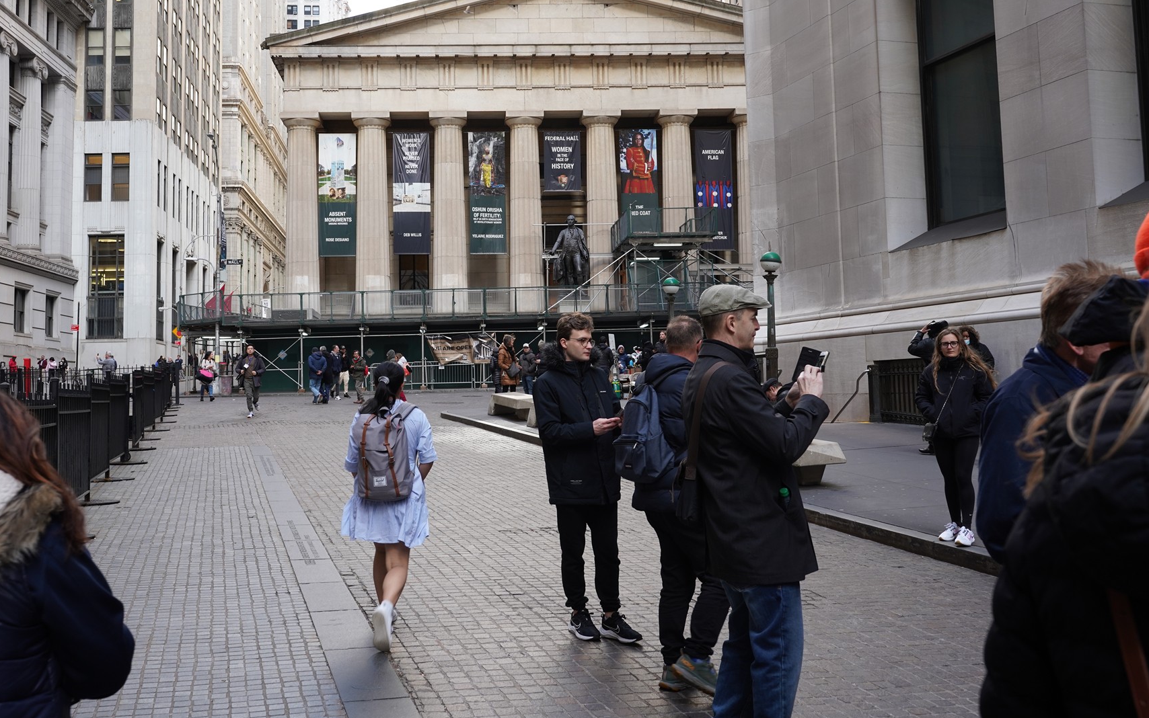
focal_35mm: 37
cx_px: 497
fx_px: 1159
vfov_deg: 34.3
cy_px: 281
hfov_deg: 52.6
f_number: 7.1
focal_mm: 31
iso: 400
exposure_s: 1/100
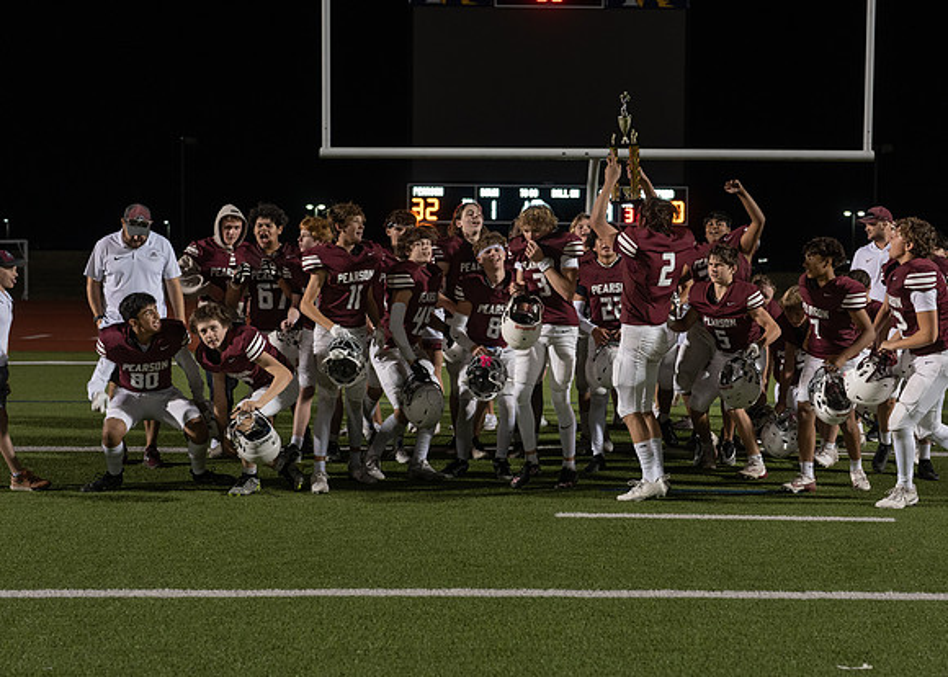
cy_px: 326
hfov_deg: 35.2
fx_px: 1492
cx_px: 531
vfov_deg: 25.5
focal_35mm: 55
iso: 1000
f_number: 2.8
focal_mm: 50
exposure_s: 1/320
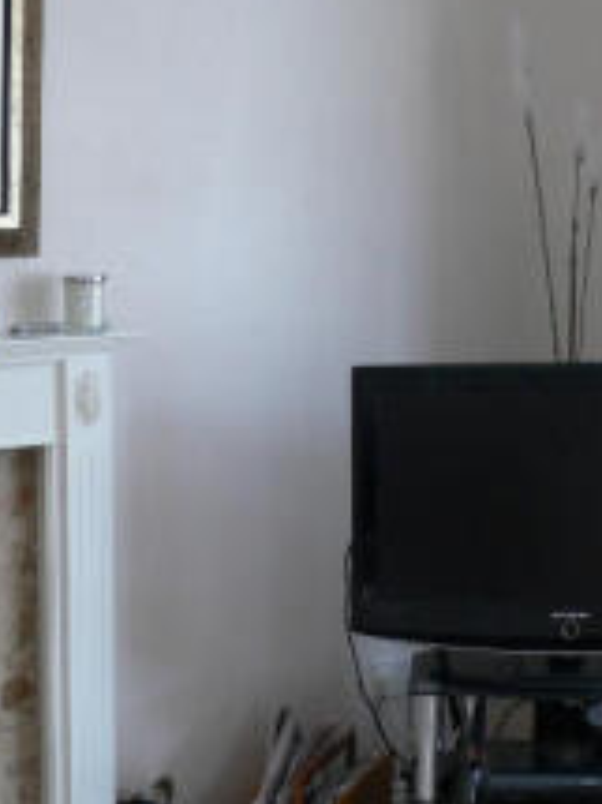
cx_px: -95
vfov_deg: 20.6
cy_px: 555
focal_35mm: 95
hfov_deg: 15.1
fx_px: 2205
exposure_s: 1/30
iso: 100
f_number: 2.8
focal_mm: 7.4
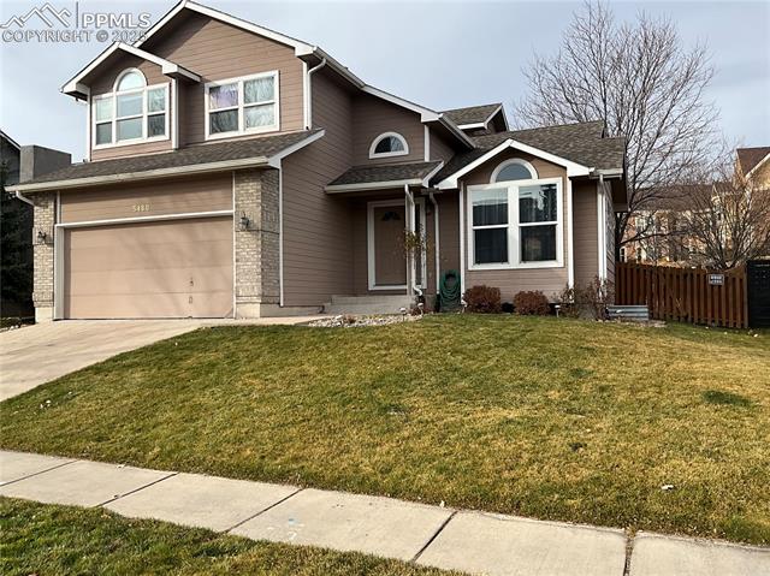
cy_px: 288
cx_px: 385
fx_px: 645
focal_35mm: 29
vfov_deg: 48.2
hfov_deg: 61.7
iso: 25
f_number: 1.8
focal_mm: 3
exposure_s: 1/1015
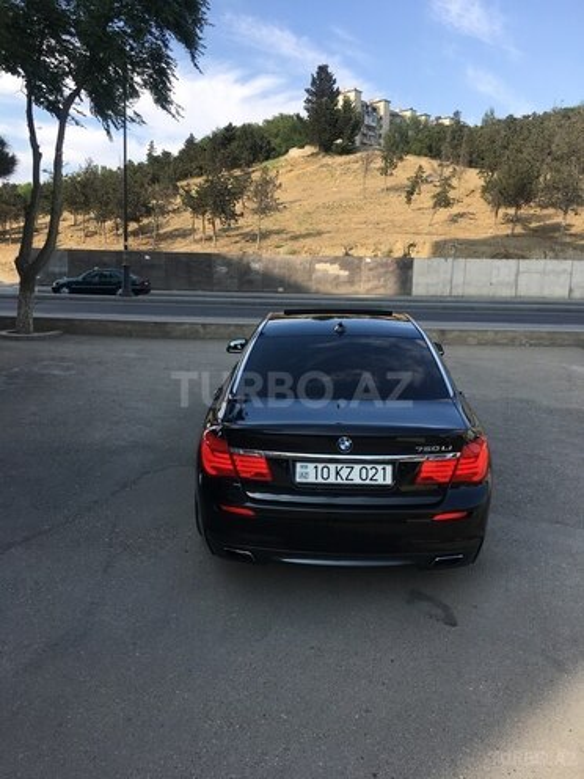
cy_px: 390
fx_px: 652
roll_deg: -2.1
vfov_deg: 61.7
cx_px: 292
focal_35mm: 29
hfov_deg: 48.2
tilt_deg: -10.6
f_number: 2.2
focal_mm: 4.15
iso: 25
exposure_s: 1/705
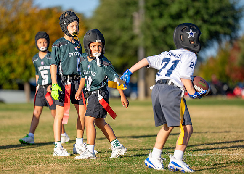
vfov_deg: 6.3
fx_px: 1570
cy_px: 88
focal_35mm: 227
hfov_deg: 8.9
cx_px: 107
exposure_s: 1/3200
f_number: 2.8
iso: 200
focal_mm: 200
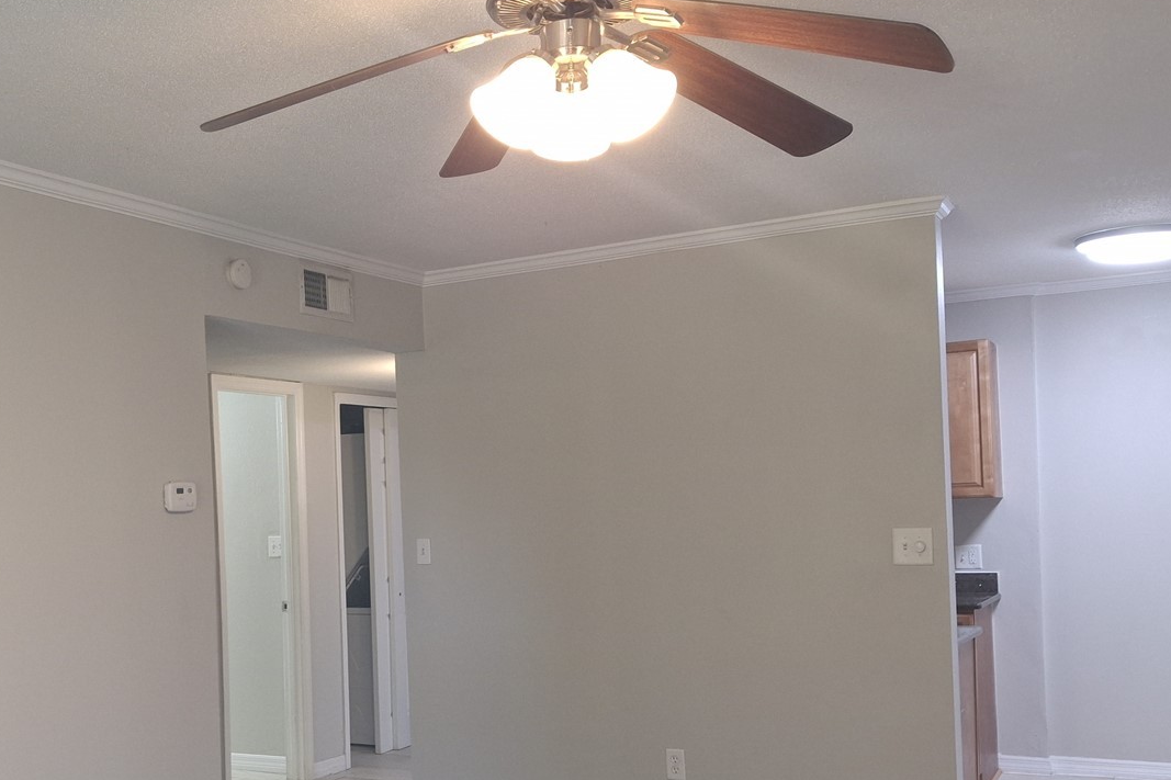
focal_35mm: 39
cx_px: 405
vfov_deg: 34.0
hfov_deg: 48.8
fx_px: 1268
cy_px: 501
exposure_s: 1/60
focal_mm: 4.69
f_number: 1.8
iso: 160
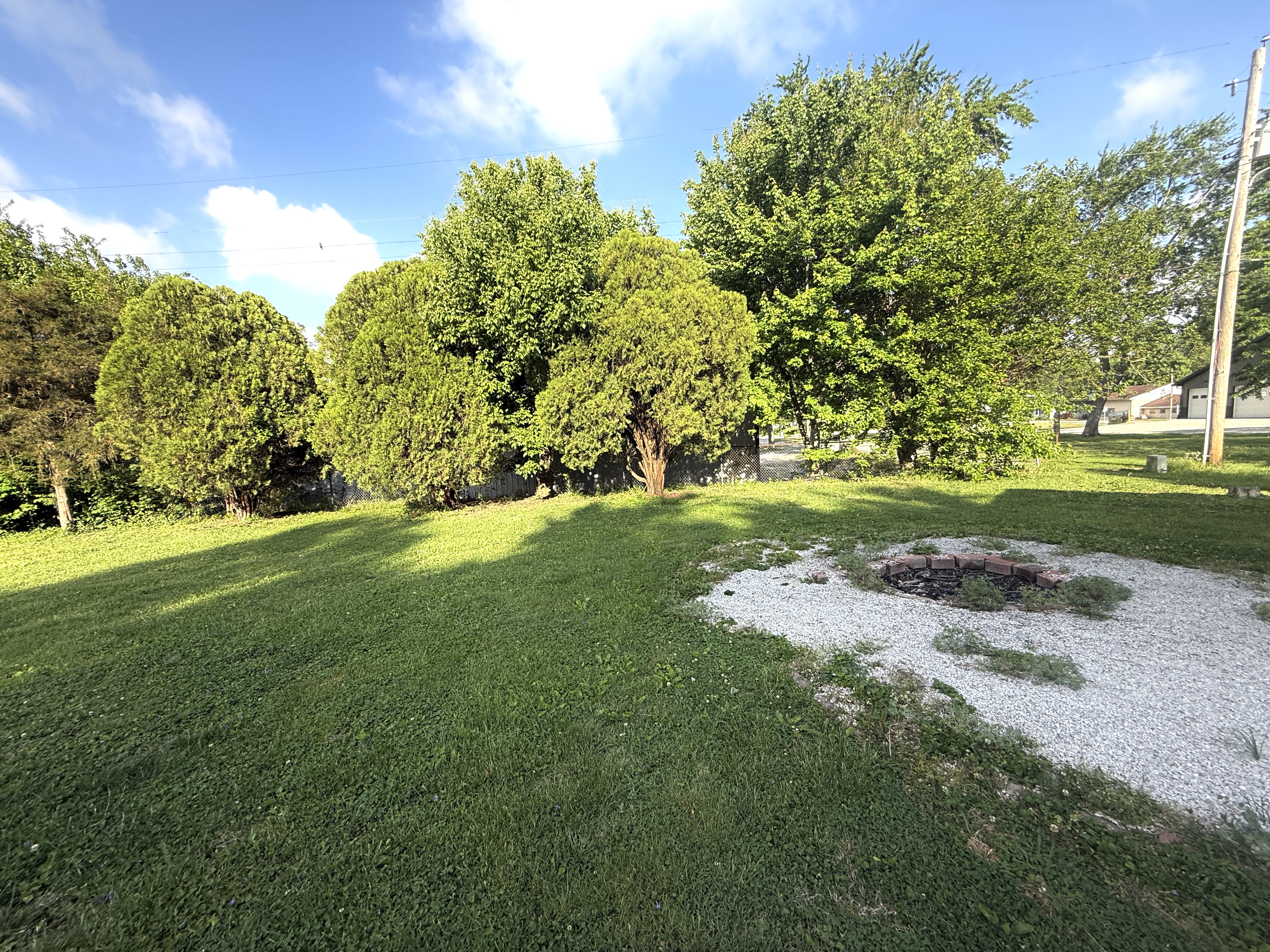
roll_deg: -4.9
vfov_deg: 85.7
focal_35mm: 14
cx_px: 635
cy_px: 476
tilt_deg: -12.0
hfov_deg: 102.1
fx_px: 514
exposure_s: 1/490
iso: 50
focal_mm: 2.22
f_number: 2.2
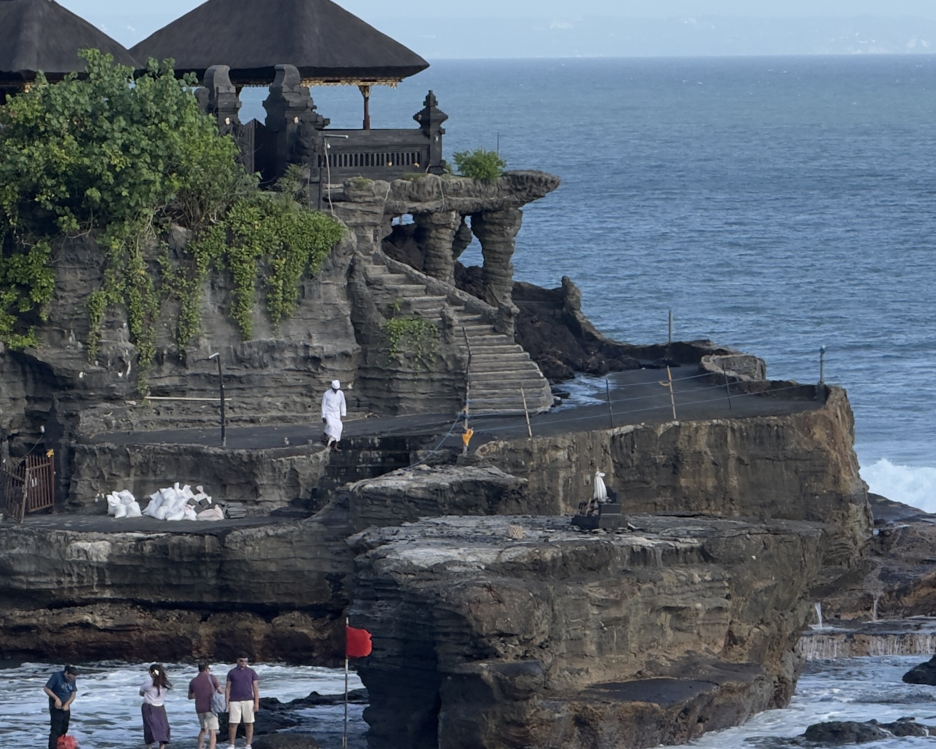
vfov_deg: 5.8
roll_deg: +0.3
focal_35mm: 268
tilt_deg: -2.2
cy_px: 488
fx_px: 7425
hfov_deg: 7.2
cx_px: -72
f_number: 2.8
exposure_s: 1/576
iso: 50
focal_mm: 15.66
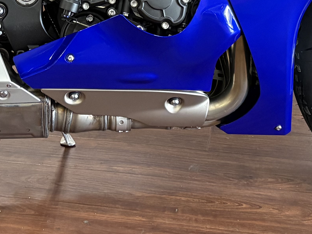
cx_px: 74
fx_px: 847
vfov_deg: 14.8
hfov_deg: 20.7
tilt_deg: -8.2
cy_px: -98
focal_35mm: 94
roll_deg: +0.7
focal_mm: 5.96
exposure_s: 1/60
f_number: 1.6
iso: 500
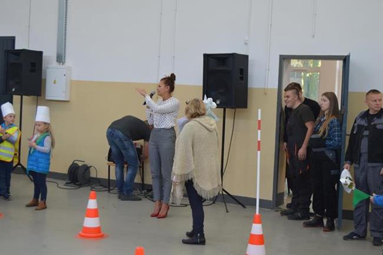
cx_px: 192
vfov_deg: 22.6
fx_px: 638
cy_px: 128
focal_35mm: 60
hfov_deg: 33.4
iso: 500
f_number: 5
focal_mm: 40
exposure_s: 1/60
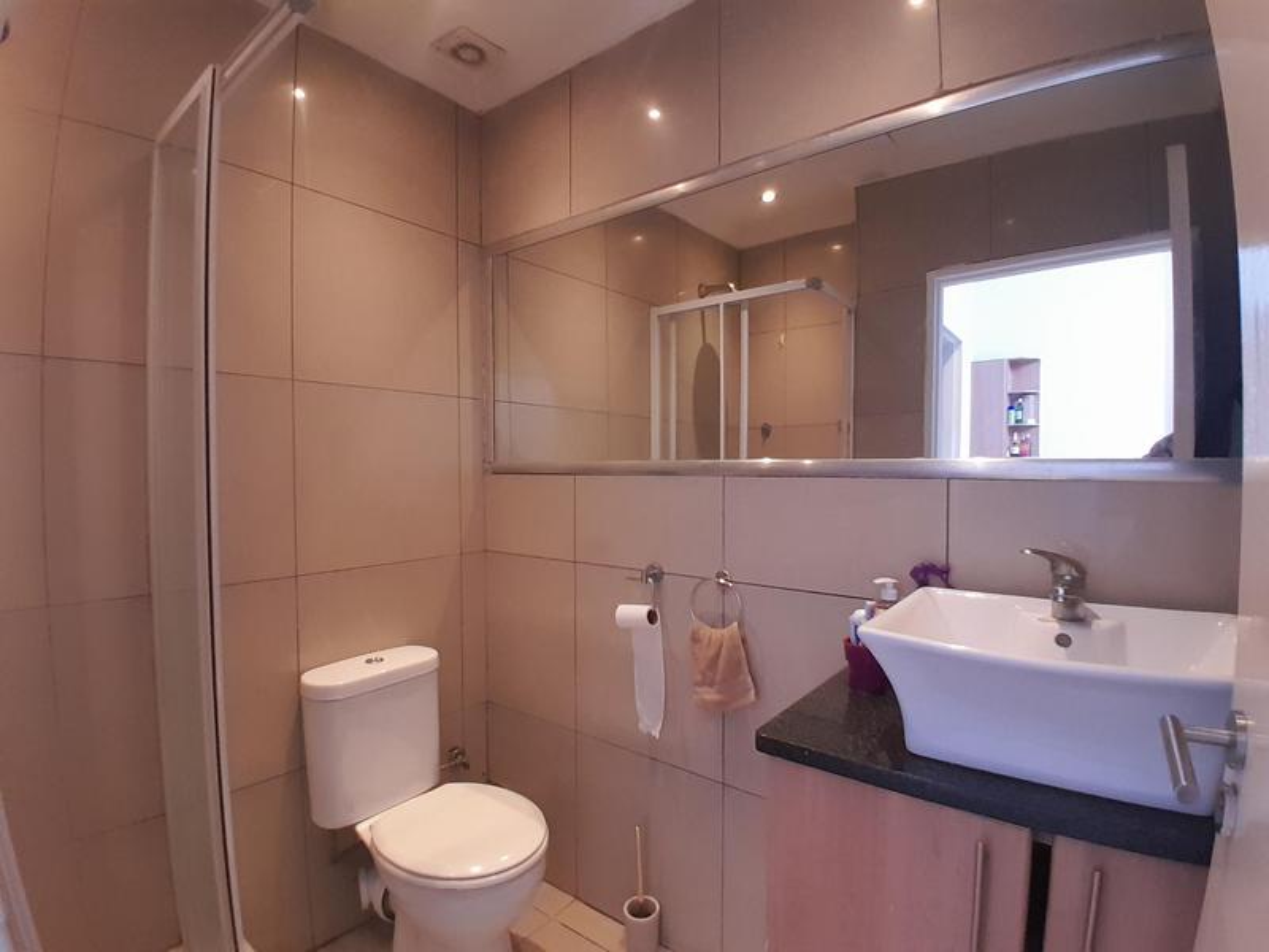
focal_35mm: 17
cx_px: 634
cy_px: 476
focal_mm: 1.46
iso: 200
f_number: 2.2
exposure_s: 1/25
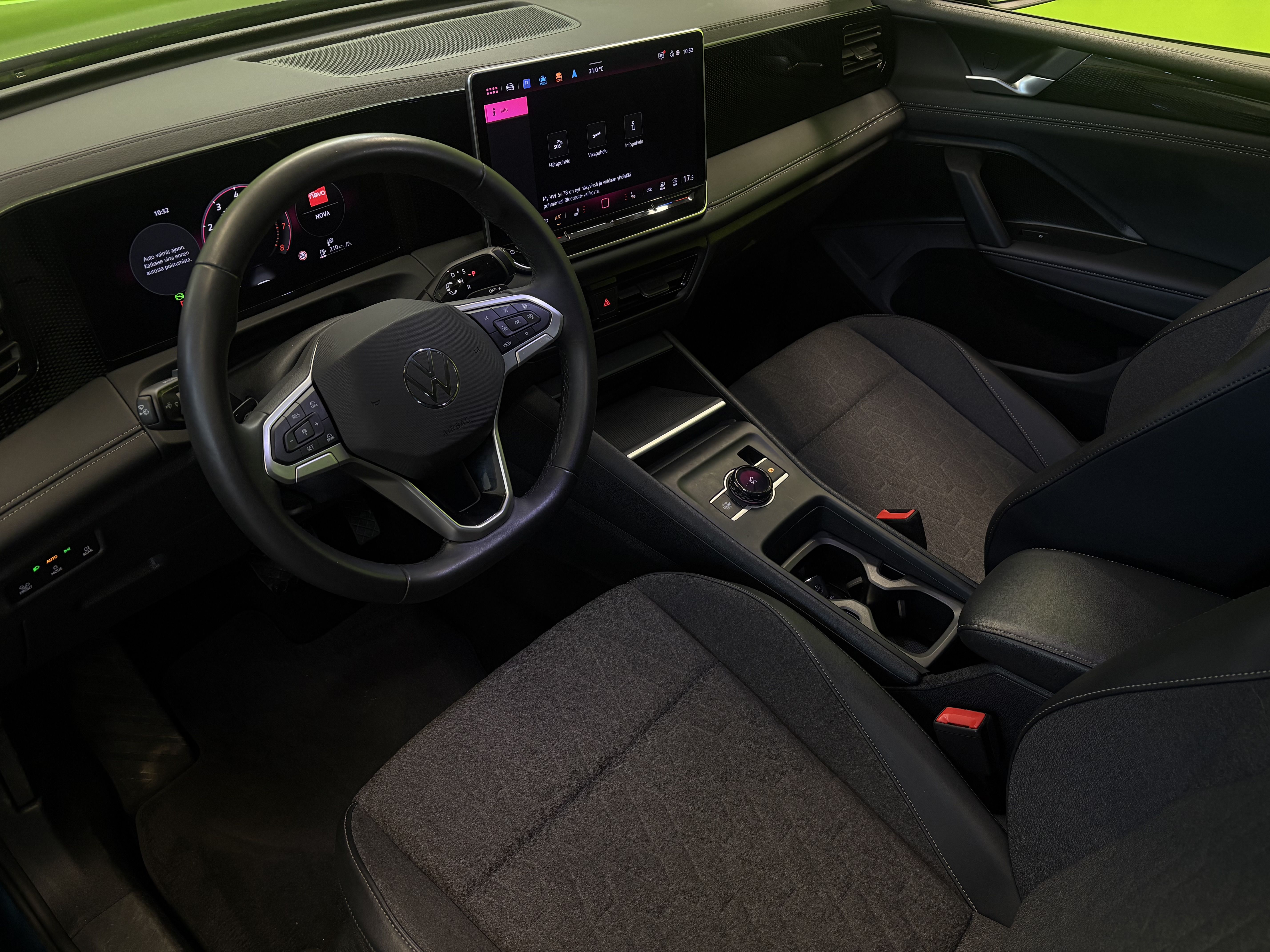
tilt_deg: -38.3
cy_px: 476
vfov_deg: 53.1
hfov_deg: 67.3
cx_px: 635
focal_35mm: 26
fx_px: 954
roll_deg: -1.9
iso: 125
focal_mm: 5.96
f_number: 1.6
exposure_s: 1/50
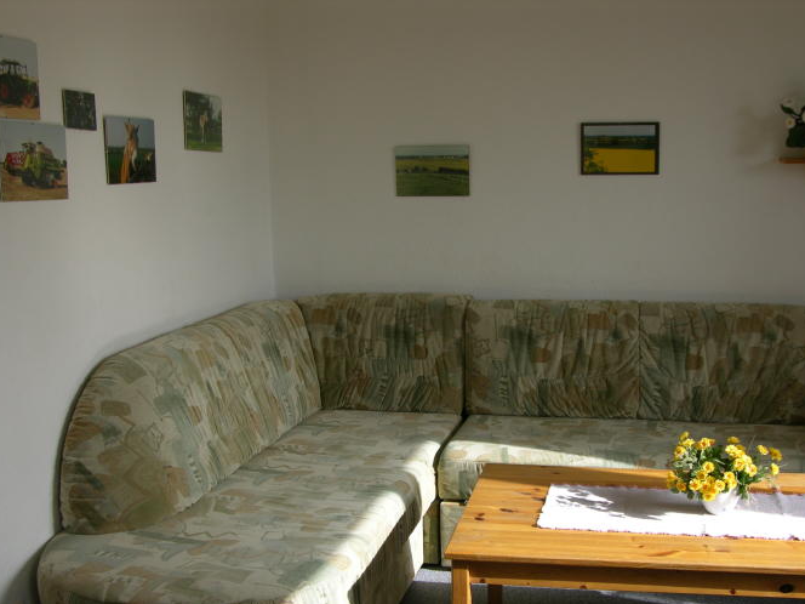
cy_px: 370
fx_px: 1000
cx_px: 405
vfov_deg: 33.5
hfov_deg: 43.9
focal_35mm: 43
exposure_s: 1/97.3
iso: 50
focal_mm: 8.9
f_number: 4
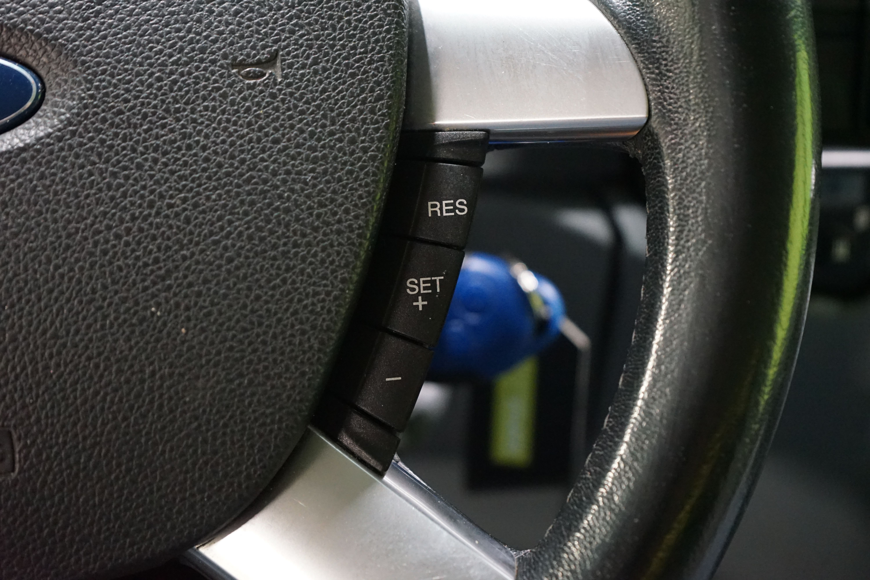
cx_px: 435
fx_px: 1522
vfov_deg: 21.6
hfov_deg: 31.9
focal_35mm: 63
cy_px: 290
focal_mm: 63
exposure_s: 1/25
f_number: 5.6
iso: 6400
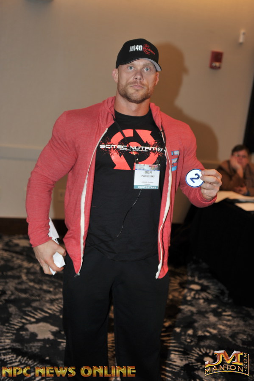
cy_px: 190
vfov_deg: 41.1
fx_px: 509
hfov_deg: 28.0
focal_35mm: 48
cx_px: 127
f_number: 2.8
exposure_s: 1/250
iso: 400
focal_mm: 48
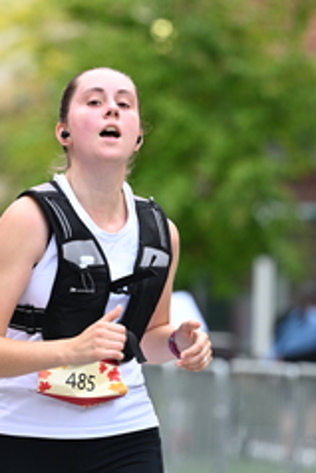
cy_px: 225
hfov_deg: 4.6
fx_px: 3944
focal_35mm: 300
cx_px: 75
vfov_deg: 6.9
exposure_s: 1/2000
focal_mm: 130
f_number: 2.8
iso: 640
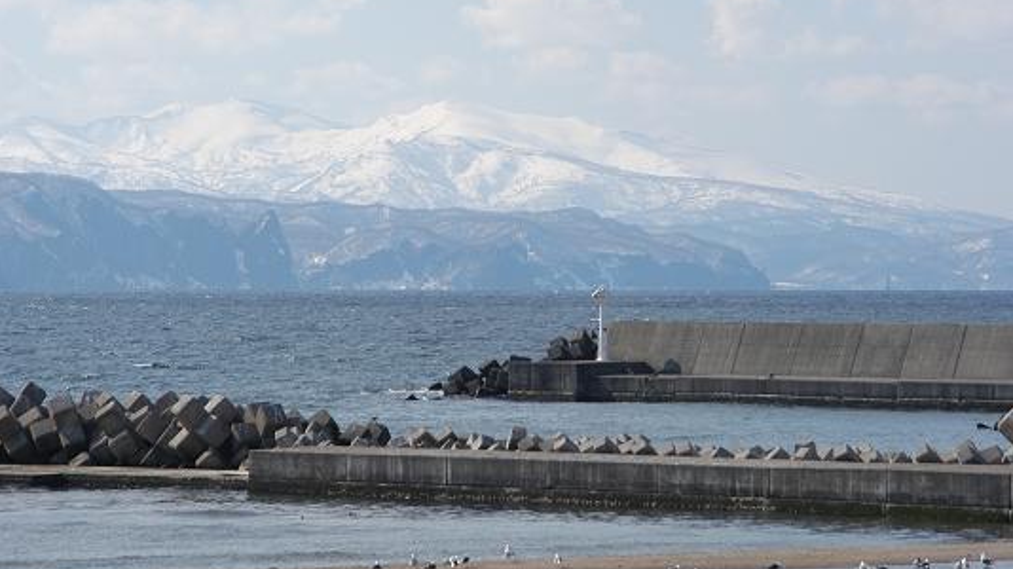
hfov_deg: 10.1
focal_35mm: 214
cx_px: 506
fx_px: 5734
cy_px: 258
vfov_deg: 5.7
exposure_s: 1/800
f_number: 7.1
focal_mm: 135
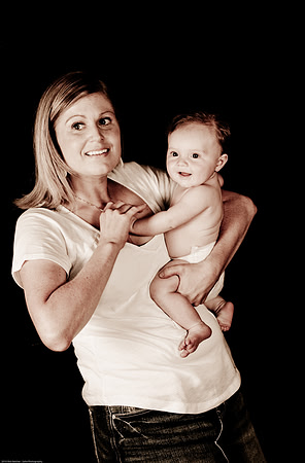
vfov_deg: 33.5
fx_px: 770
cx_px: 152
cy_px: 232
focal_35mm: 60
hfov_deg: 22.4
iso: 200
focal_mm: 40
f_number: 2.8
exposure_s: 1/60
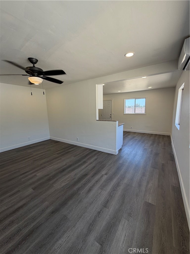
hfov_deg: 85.7
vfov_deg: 102.1
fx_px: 102
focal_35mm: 14
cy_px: 127
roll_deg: +1.5
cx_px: 95
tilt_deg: -8.0
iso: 50
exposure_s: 1/121
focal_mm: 2.22
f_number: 2.2
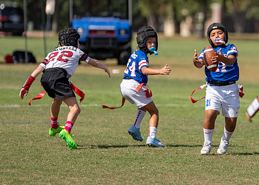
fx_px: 3272
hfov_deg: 4.5
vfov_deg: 3.2
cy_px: 69
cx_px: 240
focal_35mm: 445
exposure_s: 1/2000
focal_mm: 200
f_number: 2.8
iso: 100
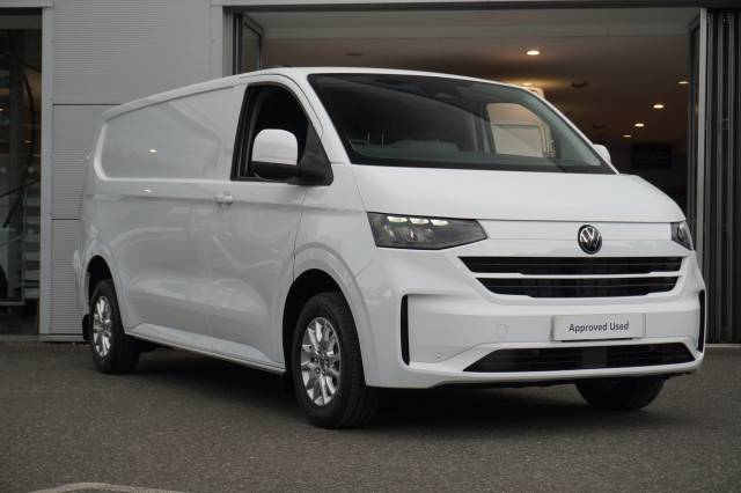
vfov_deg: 20.6
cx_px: 370
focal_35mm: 66
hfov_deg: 30.5
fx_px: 1358
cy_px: 246
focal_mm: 44
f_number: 5.6
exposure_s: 1/160
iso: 200
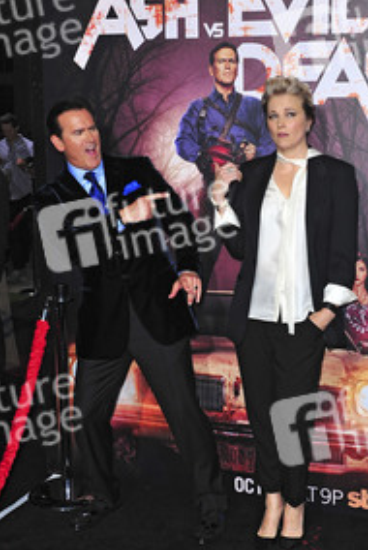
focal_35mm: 45
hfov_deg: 29.9
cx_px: 195
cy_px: 323
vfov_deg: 43.4
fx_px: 688
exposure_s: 1/320
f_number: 5.6
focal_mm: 32
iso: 640
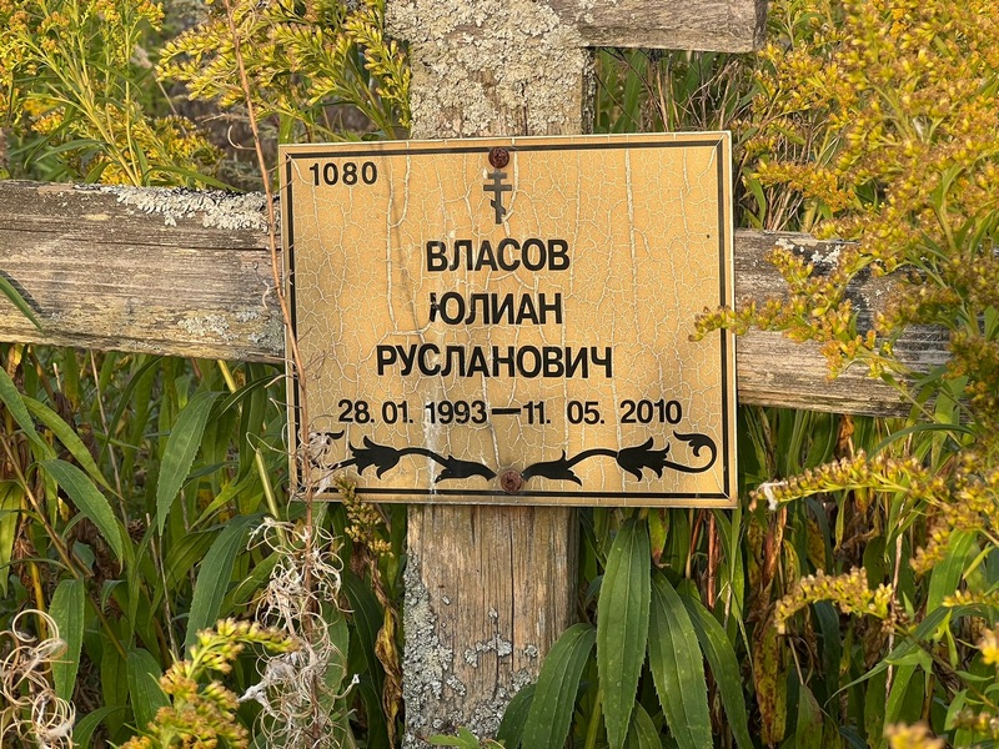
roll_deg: +0.3
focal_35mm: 77
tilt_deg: -12.8
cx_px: 500
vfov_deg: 19.1
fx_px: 2222
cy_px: 374
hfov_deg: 25.3
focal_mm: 9
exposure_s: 1/135
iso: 32
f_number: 2.8
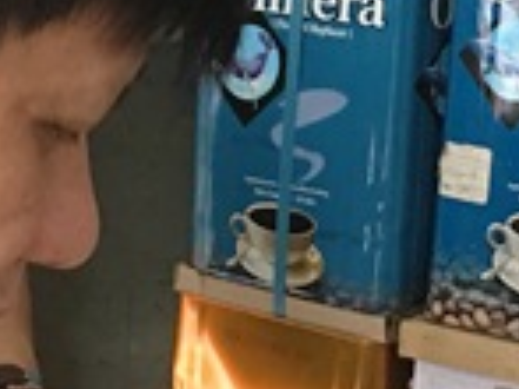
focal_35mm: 126
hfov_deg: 15.5
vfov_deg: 11.7
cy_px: 279
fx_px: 1888
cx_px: 470
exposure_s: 1/17
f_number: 2.2
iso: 100
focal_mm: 4.15
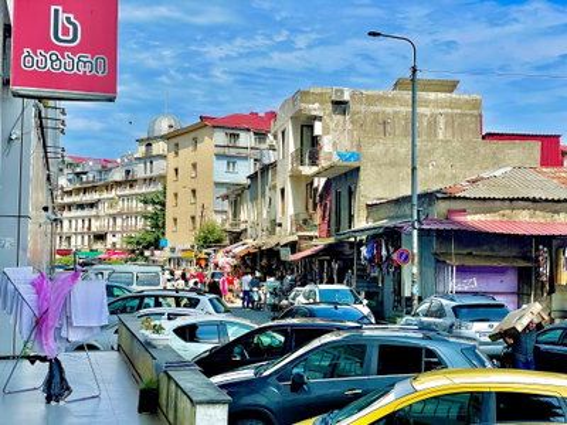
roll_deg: -0.8
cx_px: 284
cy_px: 212
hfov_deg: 36.8
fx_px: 852
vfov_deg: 28.0
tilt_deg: +3.7
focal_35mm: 52
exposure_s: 1/1996
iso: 25
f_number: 2
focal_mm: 6
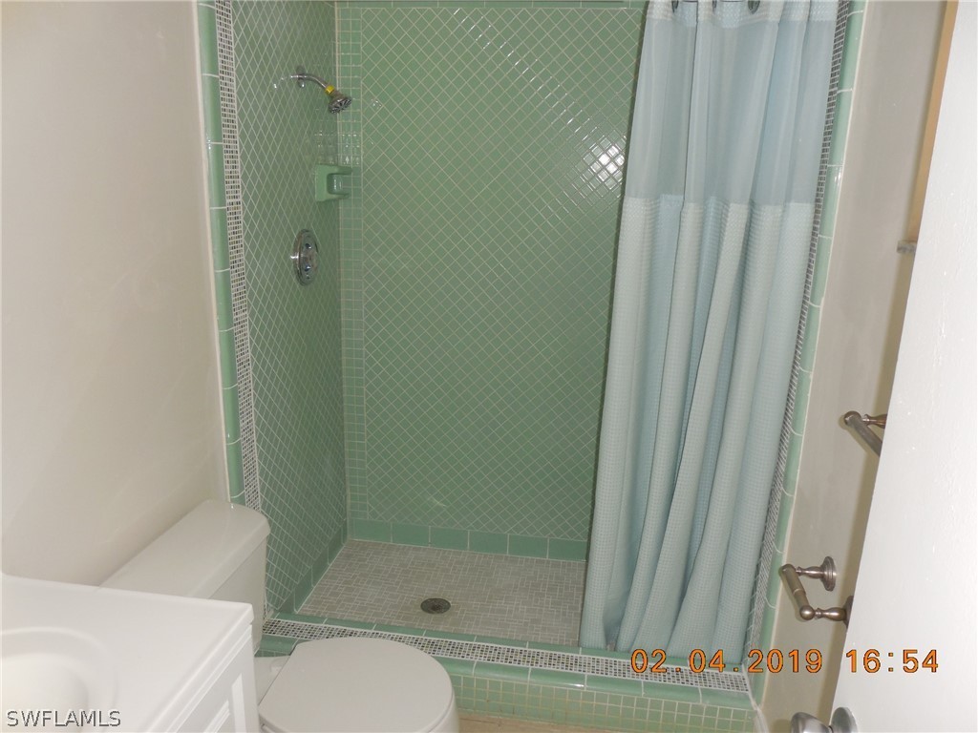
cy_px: 366
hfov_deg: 67.3
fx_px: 735
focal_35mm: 26
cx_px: 489
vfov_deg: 53.1
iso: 200
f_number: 3.5
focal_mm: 4.6
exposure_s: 1/25
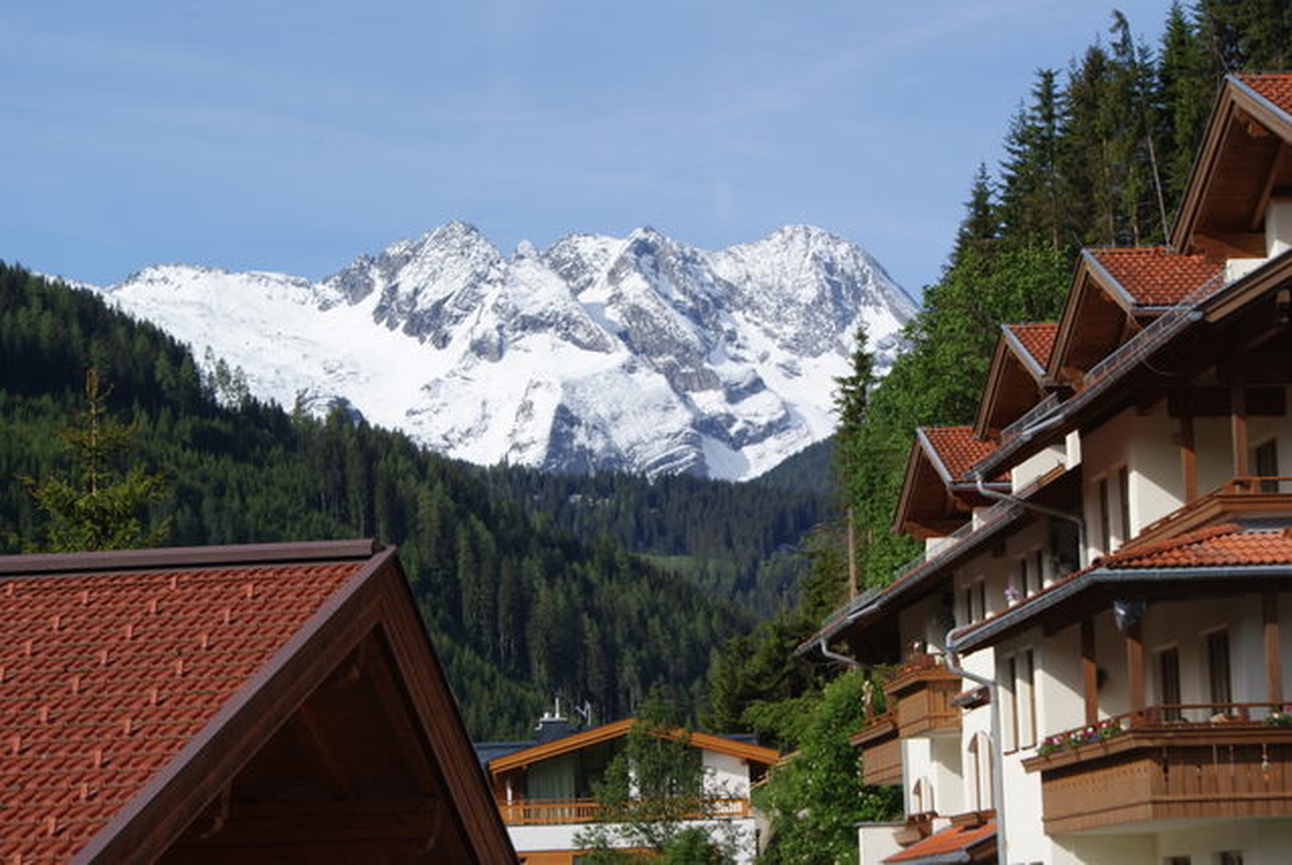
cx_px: 646
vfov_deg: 13.1
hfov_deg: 19.4
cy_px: 432
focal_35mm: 105
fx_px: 3773
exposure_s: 1/160
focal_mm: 70
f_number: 13
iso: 100
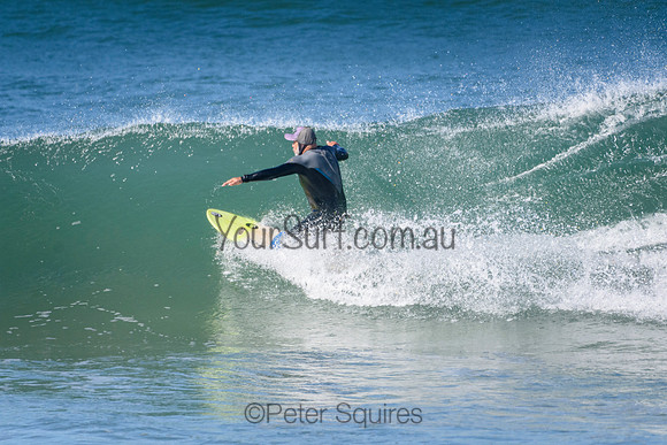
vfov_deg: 1.8
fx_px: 13900
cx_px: 334
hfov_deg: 2.7
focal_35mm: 750
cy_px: 222
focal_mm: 500
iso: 800
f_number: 5.6
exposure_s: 1/4000
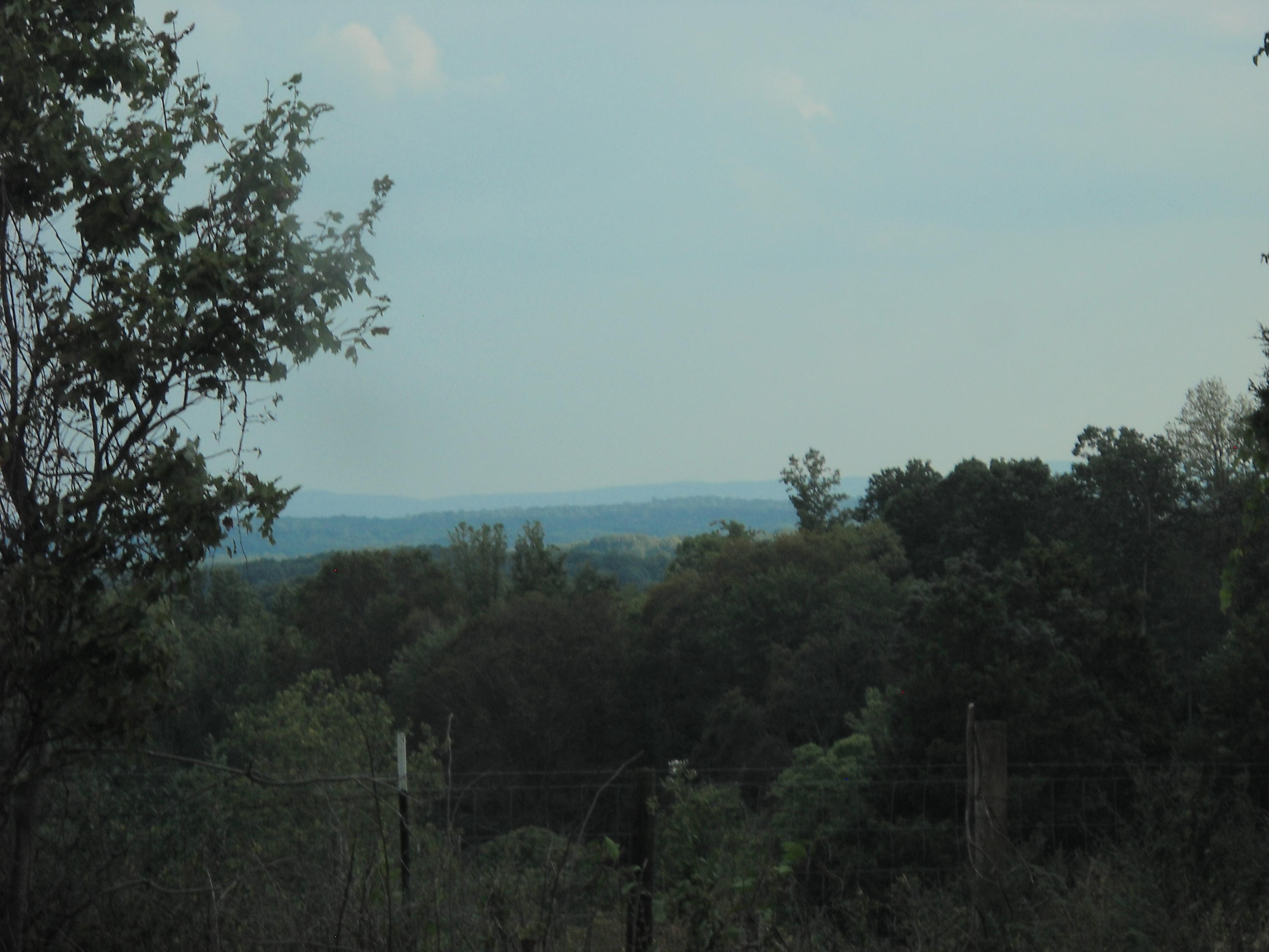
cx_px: 634
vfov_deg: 10.2
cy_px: 476
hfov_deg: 13.6
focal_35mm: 145
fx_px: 5316
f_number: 6.7
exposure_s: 1/125
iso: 70
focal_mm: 24.03
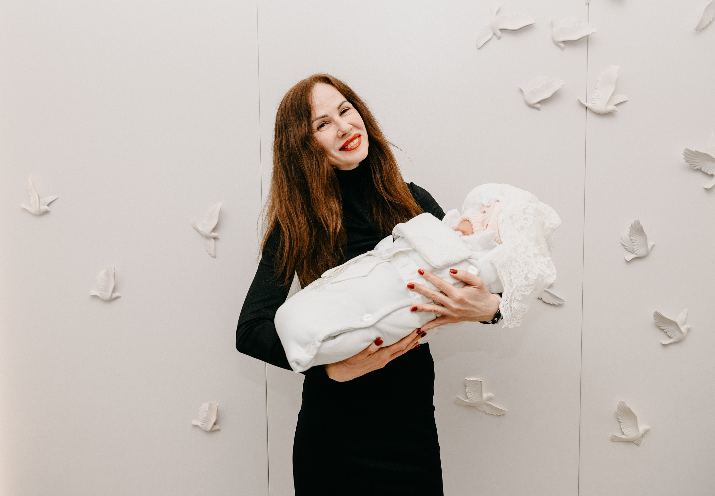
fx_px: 804
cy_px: 217
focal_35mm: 40
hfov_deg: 47.9
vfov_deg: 34.2
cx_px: 335
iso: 320
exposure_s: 1/160
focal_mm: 32
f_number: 4.5
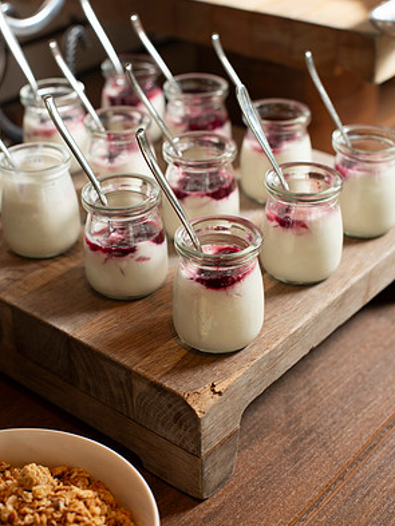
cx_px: 198
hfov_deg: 26.6
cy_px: 258
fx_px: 836
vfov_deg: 34.9
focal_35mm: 55
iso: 200
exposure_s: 1/200
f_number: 4
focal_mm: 50
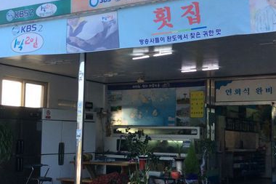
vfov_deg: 21.5
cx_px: 126
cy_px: 98
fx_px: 483
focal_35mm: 63
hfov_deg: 31.9
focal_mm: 3.3
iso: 32
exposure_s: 1/252
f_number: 2.4
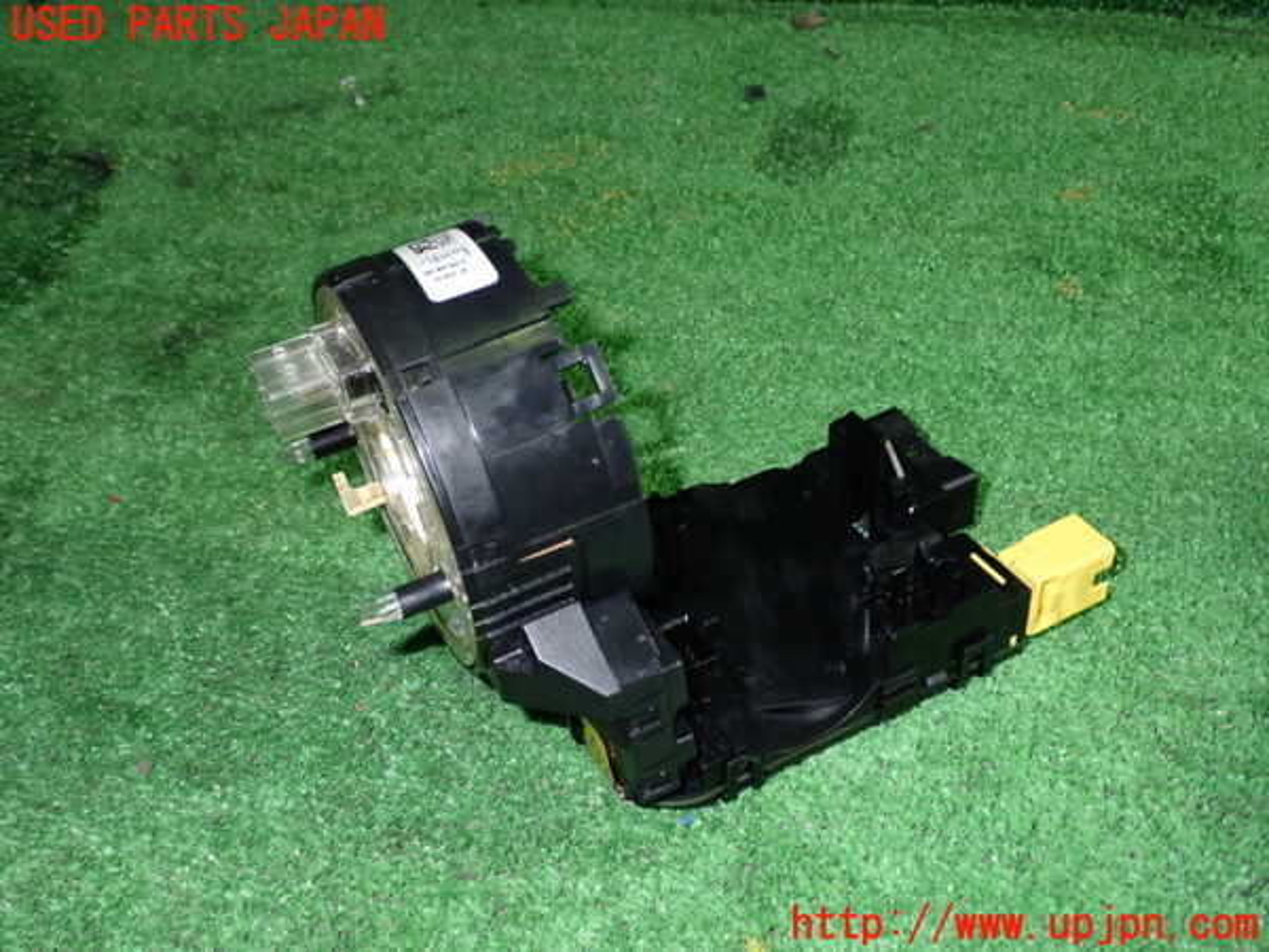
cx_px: 634
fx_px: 1320
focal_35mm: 36
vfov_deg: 39.7
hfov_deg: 51.4
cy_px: 476
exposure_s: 1/40
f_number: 10
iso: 800
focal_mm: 6.37
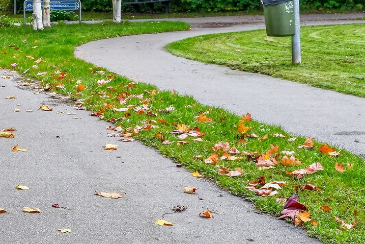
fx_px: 1014
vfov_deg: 13.6
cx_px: -128
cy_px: 20
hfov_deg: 18.7
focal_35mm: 100
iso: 400
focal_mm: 28
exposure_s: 1/25
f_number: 8
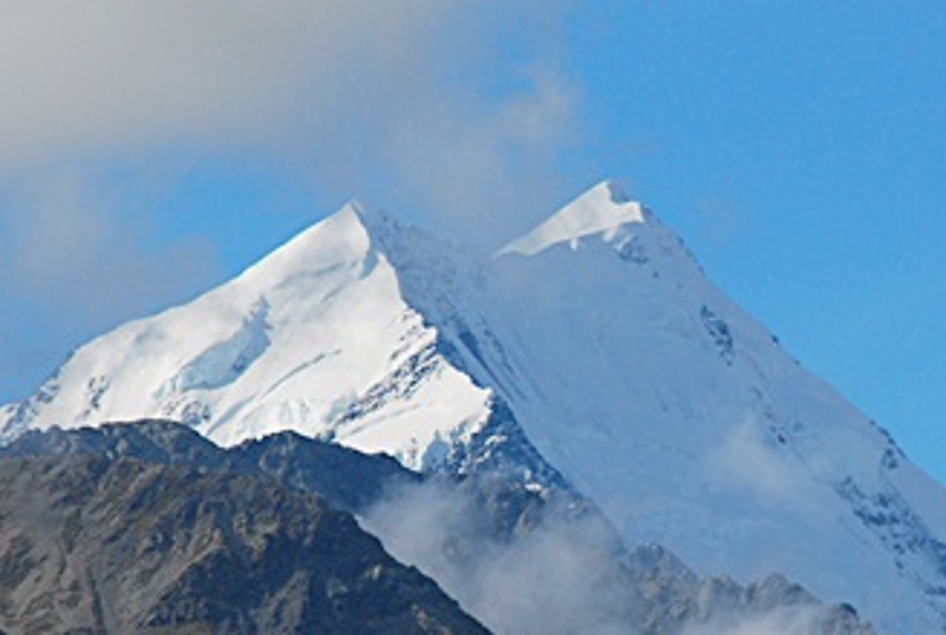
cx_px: 594
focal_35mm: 493
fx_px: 12984
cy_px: 407
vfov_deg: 2.8
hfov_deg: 4.2
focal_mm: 135
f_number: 6.3
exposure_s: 1/2500
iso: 400
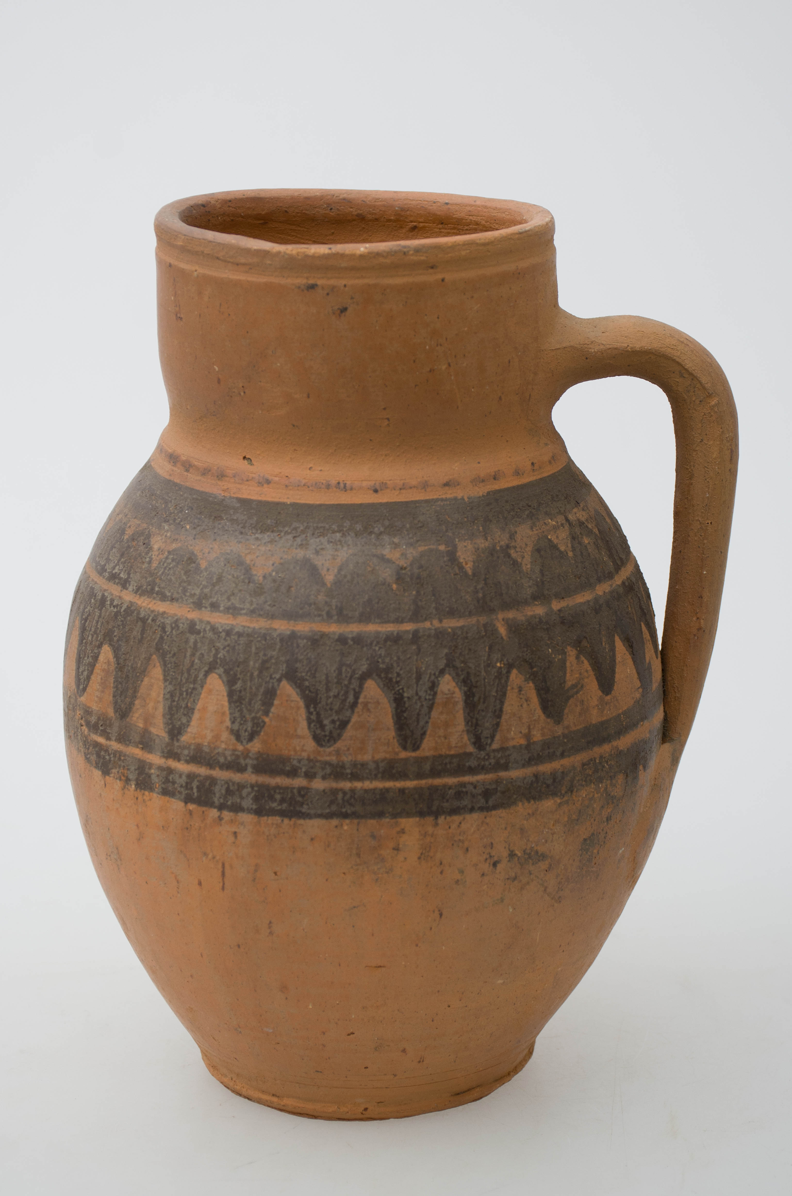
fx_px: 2486
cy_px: 598
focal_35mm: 75
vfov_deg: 27.0
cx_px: 396
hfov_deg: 18.1
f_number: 6.3
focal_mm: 50
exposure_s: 1/125
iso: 160
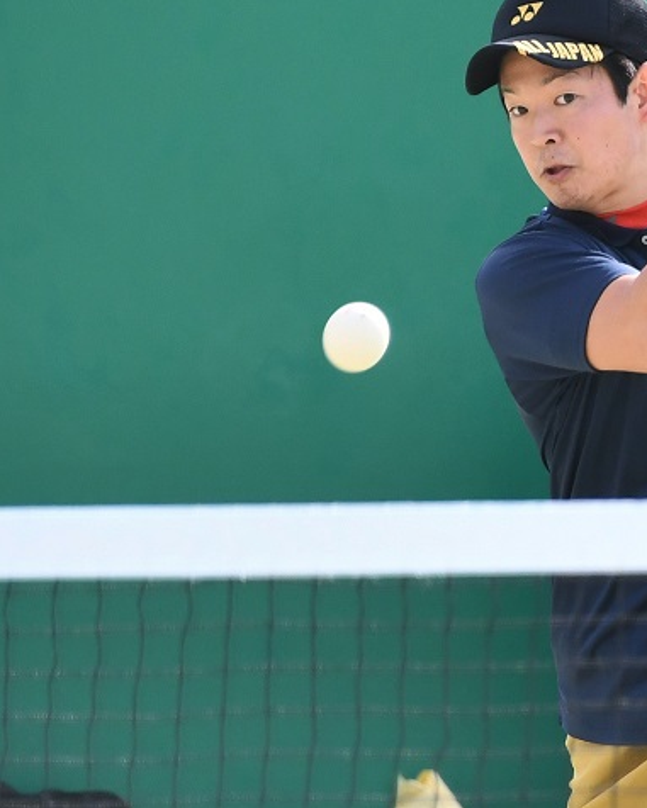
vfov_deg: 2.0
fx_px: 23330
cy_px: 482
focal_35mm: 975
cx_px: 810
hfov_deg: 1.6
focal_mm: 220
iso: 640
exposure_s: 1/1250
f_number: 6.3
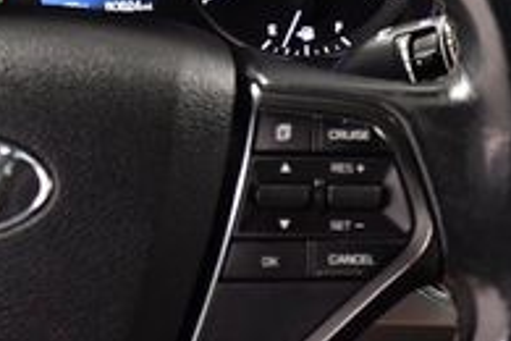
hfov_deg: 14.7
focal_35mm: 131
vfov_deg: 10.5
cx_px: 742
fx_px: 1859
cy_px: 230
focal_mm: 27
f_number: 5
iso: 1000
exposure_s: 1/80
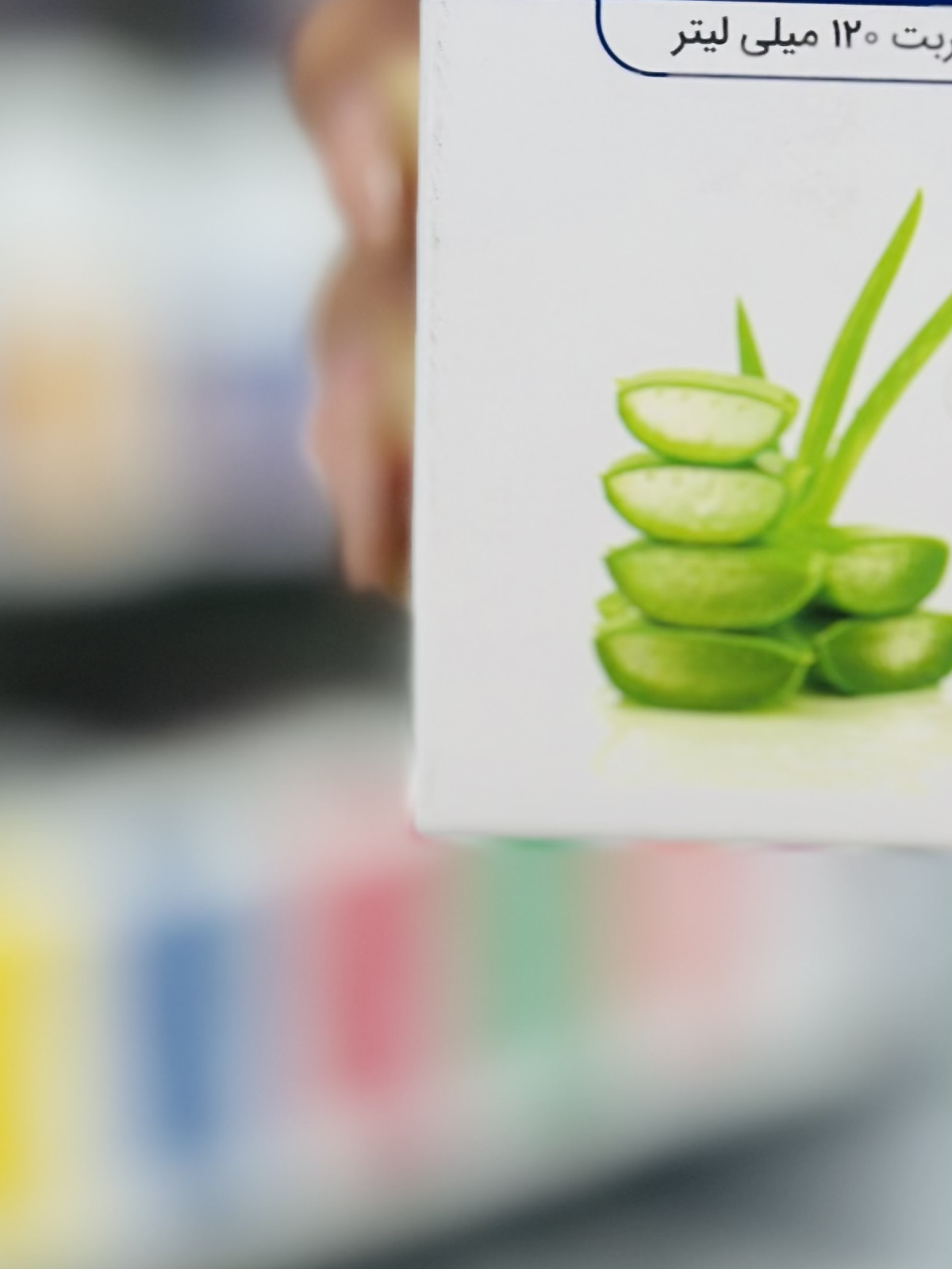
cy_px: 71
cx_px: 800
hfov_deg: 12.2
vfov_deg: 16.0
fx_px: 4435
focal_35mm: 121
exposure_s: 1/100
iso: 80
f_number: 1.78
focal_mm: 6.86
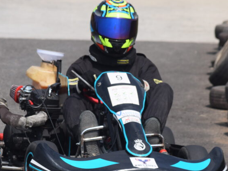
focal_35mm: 368
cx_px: 92
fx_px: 2423
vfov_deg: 4.0
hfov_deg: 5.4
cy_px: 117
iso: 400
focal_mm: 140
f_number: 7.1
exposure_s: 1/1600
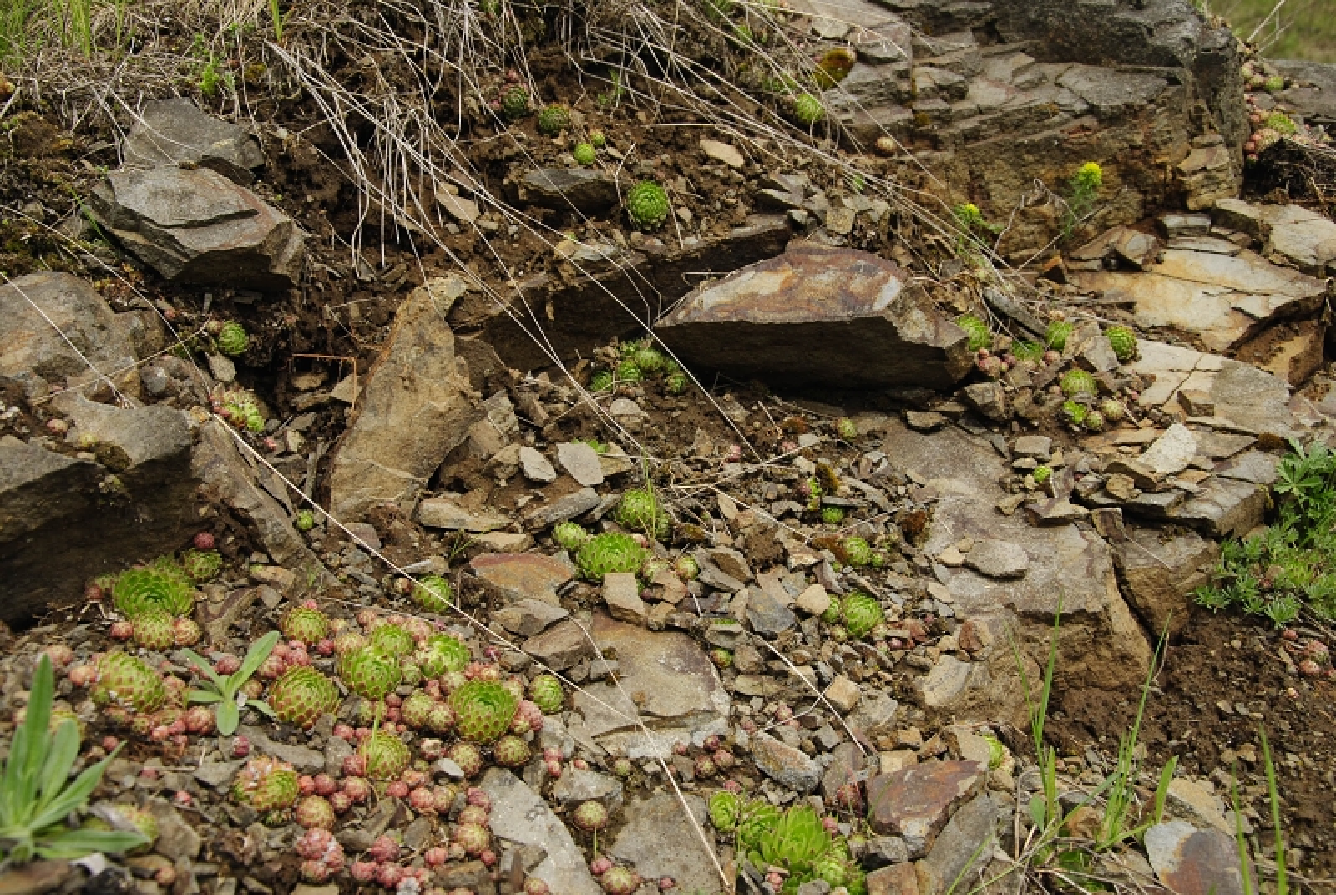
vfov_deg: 32.0
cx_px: 668
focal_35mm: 42
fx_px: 1561
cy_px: 448
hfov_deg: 46.3
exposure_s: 1/100
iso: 100
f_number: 8
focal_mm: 28
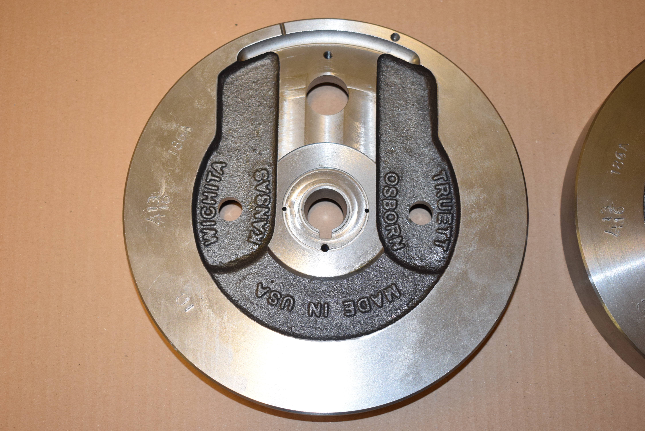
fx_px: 1021
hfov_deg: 35.0
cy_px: 216
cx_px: 322
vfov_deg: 23.8
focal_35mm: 57
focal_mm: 38
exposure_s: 1/60
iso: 800
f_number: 5
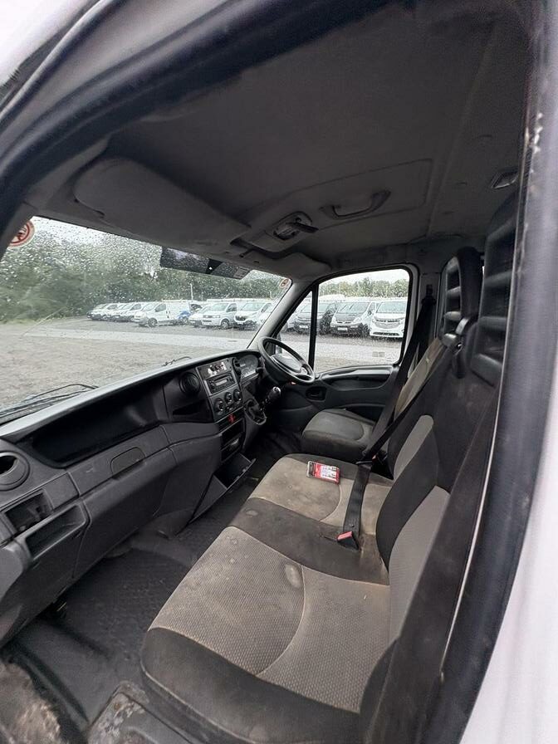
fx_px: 301
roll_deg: -4.5
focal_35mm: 14
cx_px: 279
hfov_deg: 85.7
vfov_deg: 102.1
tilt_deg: -19.9
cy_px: 372
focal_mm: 2.22
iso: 125
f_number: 2.2
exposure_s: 1/101
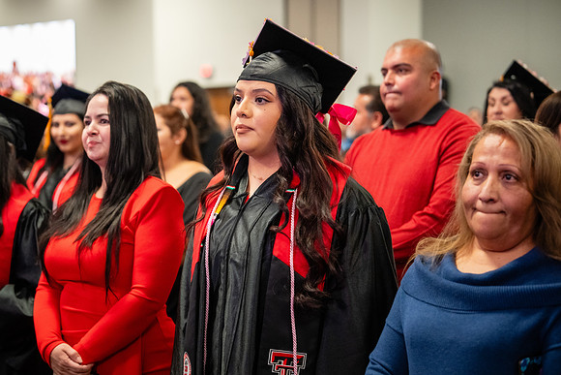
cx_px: 237
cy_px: 180
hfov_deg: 25.0
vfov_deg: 16.8
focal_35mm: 81
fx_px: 1265
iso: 3200
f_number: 2.8
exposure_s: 1/160
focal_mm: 70
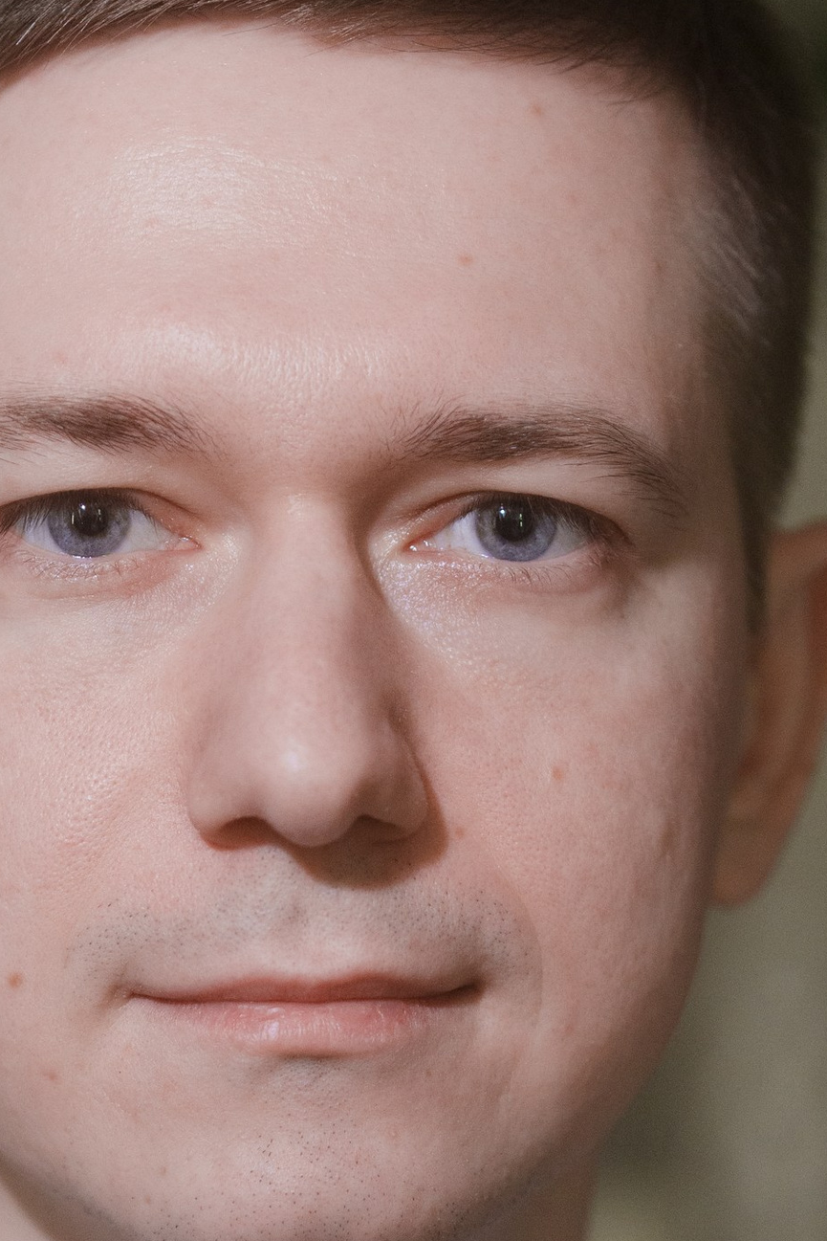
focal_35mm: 148
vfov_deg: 13.8
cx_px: 442
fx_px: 5098
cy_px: 980
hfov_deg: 9.3
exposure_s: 1/100
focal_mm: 50
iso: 1000
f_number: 2.2
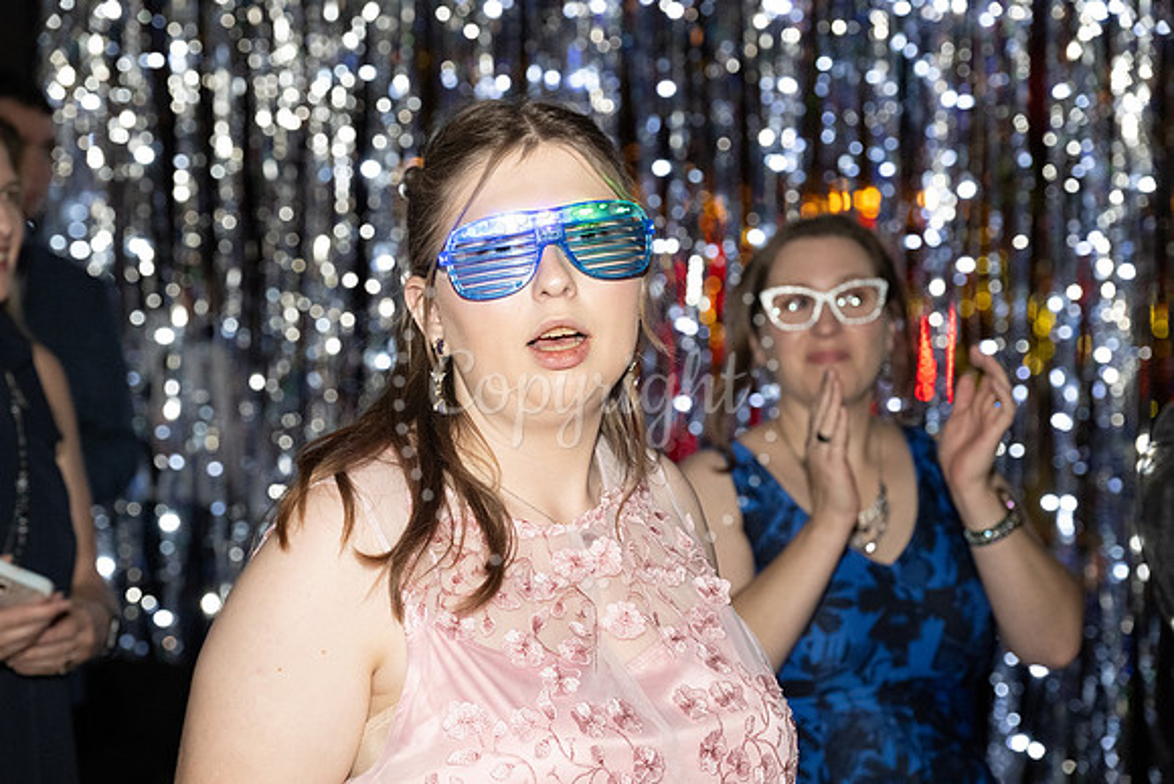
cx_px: 587
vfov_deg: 15.7
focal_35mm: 87
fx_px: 2838
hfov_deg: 23.4
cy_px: 392
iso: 6400
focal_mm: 87
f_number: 5.6
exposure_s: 1/125
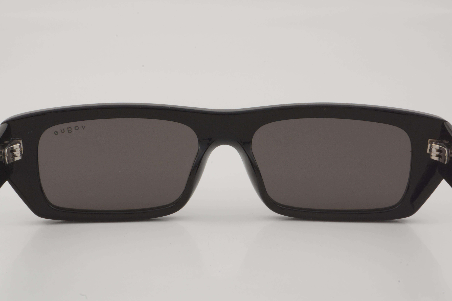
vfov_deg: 16.6
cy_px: 150
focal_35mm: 82
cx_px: 226
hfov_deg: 24.6
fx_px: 1036
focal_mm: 55
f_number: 32
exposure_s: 1/3
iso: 100
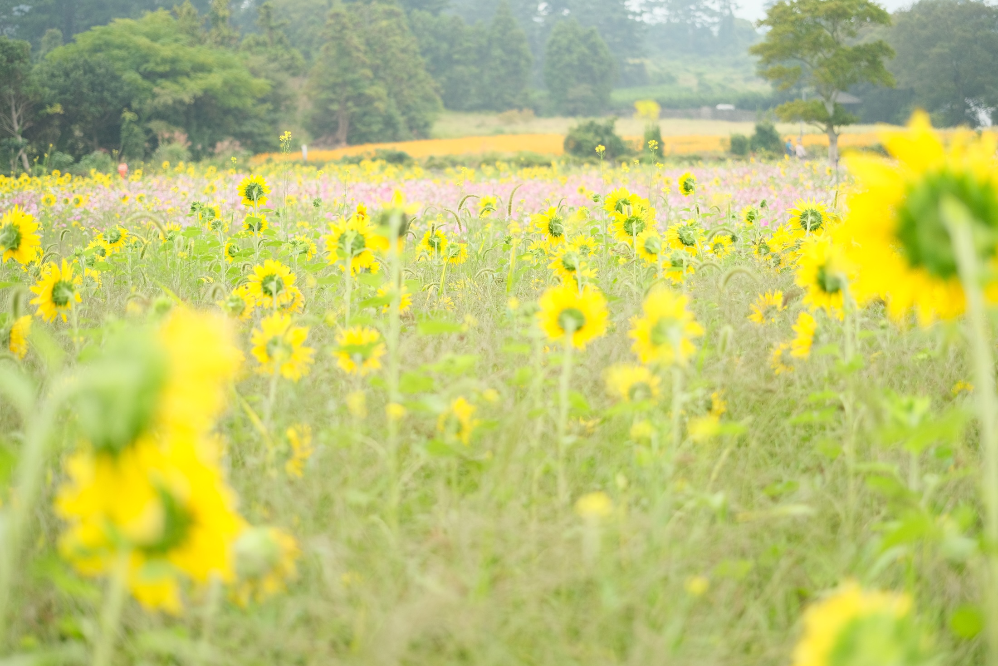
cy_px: 333
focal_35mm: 50
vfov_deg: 27.0
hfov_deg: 39.6
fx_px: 1386
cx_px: 499
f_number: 1.4
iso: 640
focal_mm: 33
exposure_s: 1/1250
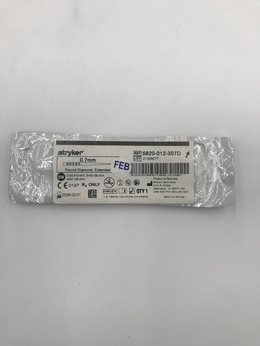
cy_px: 173
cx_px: 130
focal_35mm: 28
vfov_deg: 63.4
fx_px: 280
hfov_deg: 49.7
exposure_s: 1/291
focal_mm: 3.99
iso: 20
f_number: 1.8
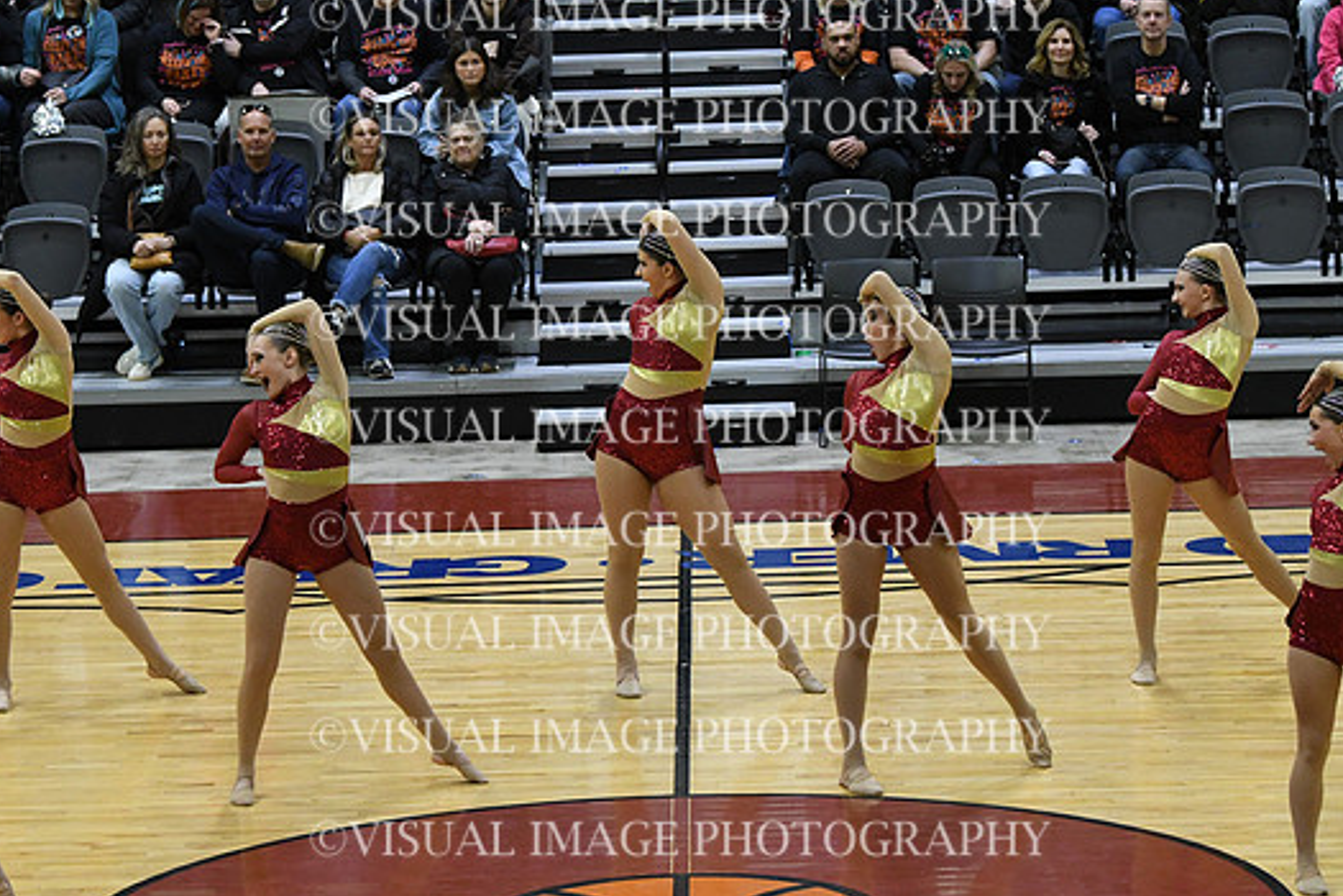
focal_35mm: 157
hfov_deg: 13.1
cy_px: 477
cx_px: 680
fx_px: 5857
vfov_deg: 8.7
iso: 5000
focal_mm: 95
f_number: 4
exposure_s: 1/500
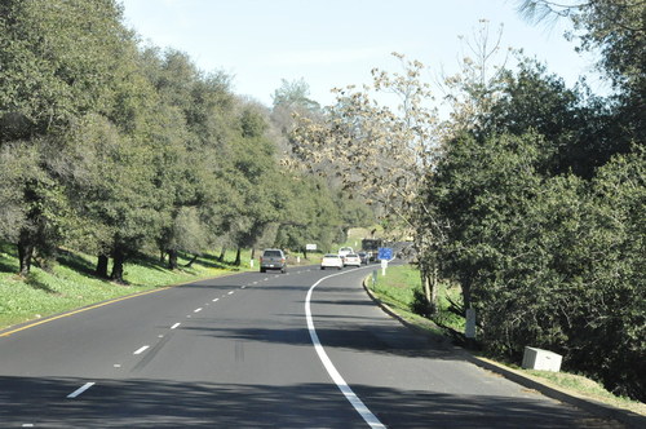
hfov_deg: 16.1
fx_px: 2285
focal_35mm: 128
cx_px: 323
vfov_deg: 10.7
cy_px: 214
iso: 3200
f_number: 14
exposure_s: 1/800
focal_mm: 85
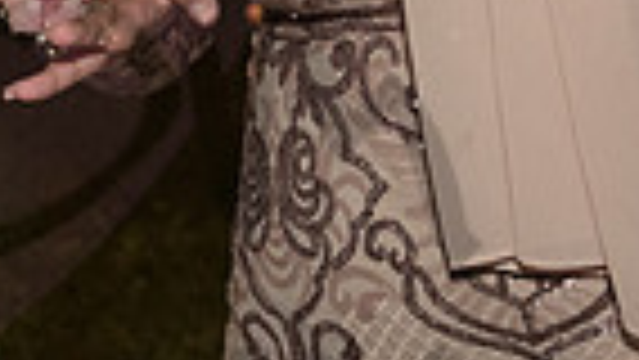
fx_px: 3407
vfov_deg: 5.9
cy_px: -324
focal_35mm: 201
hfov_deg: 10.2
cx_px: -433
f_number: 4.5
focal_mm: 44
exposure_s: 1/200
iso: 2500
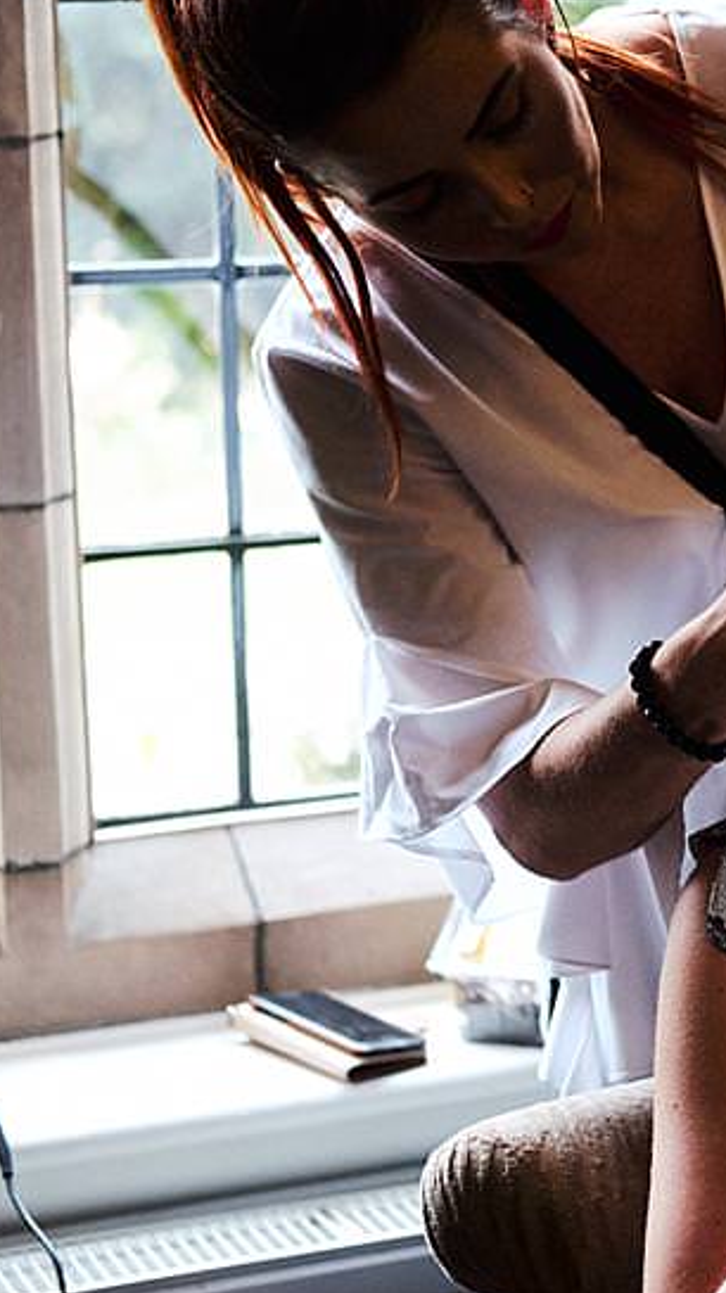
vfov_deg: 21.0
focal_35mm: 102
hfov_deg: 11.7
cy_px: 617
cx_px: 828
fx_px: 3496
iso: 1600
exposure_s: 1/1250
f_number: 2
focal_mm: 35
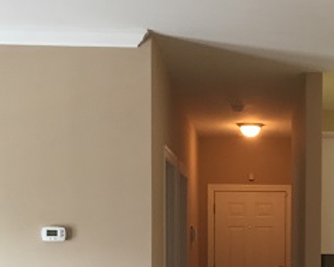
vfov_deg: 20.6
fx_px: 712
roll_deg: -1.1
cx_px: 267
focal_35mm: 72
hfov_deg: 25.9
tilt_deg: -2.8
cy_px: 268
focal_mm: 4.15
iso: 80
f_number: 2.2
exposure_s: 1/30
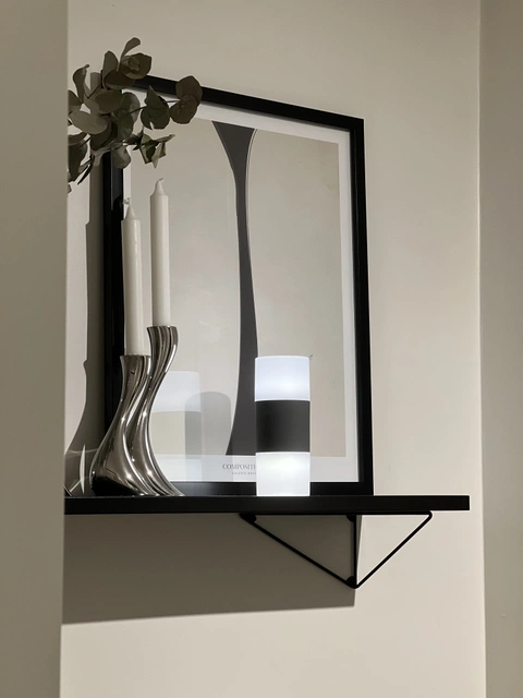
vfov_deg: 25.3
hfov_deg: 19.1
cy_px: 349
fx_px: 1551
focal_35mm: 77
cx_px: 262
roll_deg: -0.8
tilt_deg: +6.1
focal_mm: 9
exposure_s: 1/33
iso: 125
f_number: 2.8
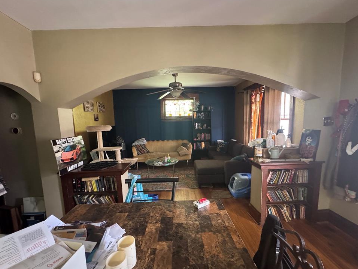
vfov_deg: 81.7
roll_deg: +1.8
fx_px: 155
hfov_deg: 98.2
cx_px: 179
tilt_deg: -7.3
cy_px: 139
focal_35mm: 15
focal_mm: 2.22
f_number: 2.2
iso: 1250
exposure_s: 1/60
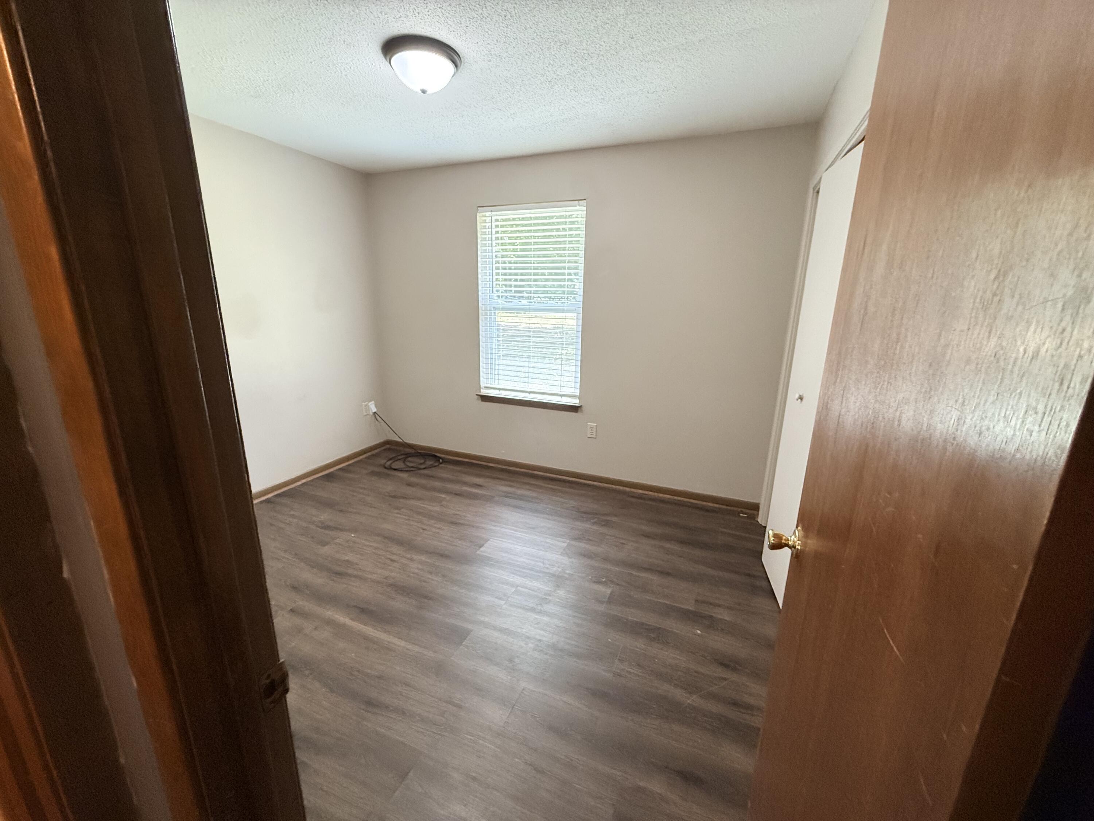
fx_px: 442
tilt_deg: -16.1
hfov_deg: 102.1
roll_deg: -0.6
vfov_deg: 85.7
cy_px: 410
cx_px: 547
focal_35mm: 14
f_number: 2.2
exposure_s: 1/120
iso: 640
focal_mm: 2.22
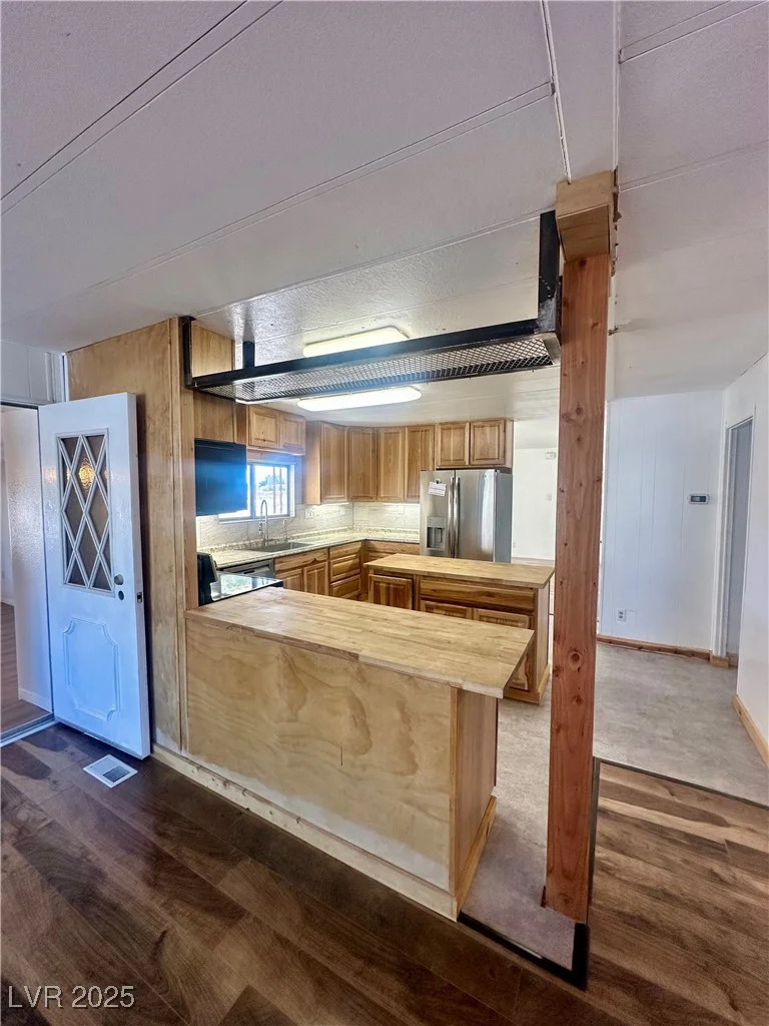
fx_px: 415
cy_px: 513
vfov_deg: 102.1
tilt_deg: -1.8
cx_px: 384
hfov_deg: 85.7
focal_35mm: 14
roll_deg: -1.1
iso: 100
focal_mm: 2.22
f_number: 2.2
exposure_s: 1/120
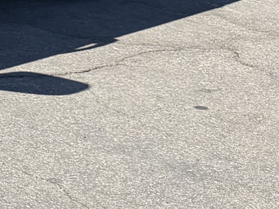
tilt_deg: -10.6
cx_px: -504
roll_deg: +2.0
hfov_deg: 10.4
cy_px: -66
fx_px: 1184
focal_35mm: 147
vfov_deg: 9.9
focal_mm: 6.76
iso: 100
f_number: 1.78
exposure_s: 1/4405
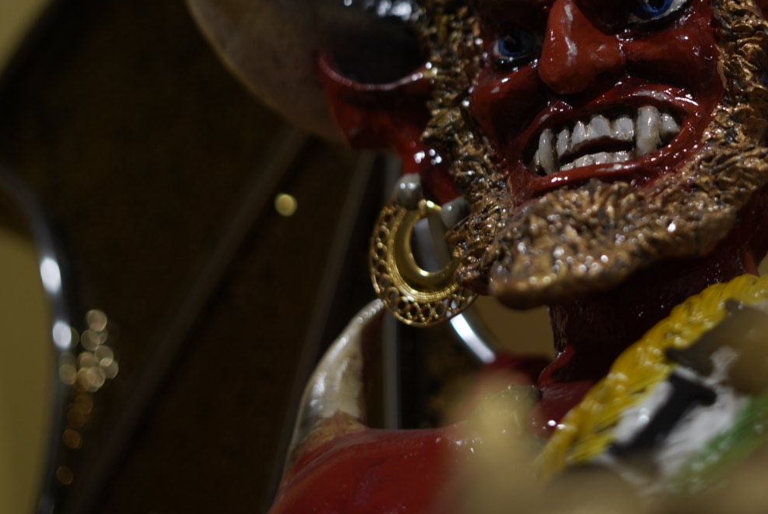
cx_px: 604
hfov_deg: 24.4
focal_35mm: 82
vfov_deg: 16.6
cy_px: 112
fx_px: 1751
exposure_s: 1/60
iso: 250
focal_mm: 50
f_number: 1.8
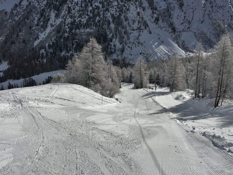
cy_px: 99
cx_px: 112
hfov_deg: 51.3
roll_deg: +0.5
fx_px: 242
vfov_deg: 39.6
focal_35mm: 36
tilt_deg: -21.3
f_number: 2.2
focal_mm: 4.15
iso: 25
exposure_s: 1/5495
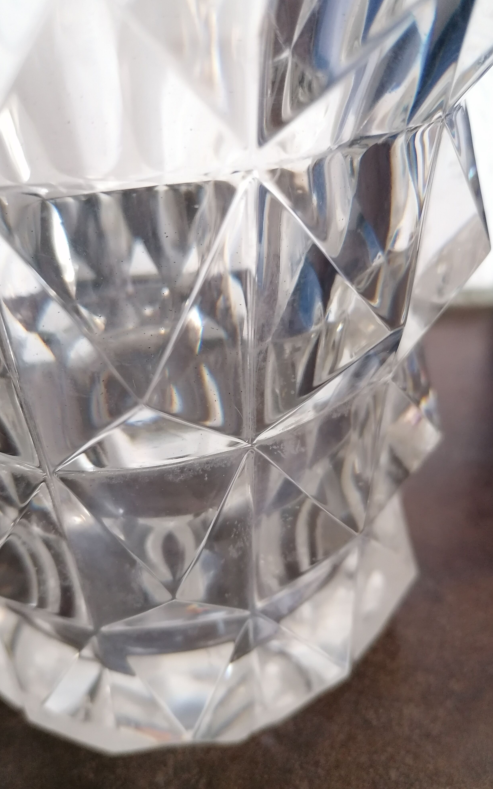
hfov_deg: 43.1
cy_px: 390
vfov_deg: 64.6
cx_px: 228
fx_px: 624
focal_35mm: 29
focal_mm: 4.75
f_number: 1.8
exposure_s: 1/20
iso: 640
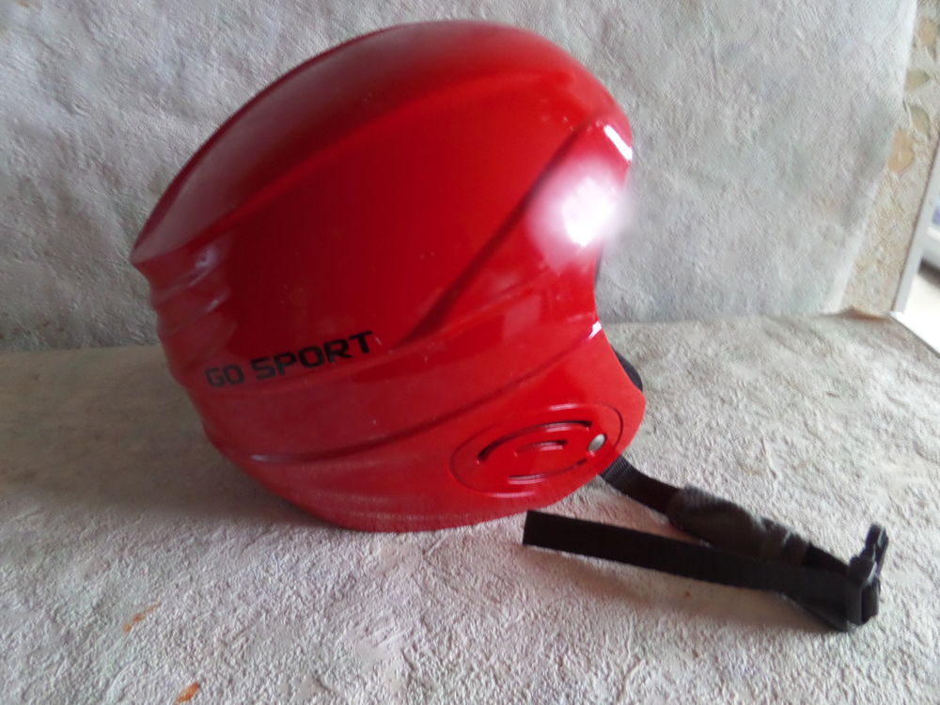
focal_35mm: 24
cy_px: 352
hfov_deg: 71.6
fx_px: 652
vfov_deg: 56.8
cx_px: 470
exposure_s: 1/6
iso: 400
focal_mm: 4
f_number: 3.2
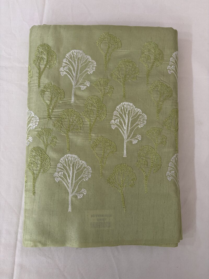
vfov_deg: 67.3
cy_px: 140
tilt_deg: -84.7
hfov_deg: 53.1
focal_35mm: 26
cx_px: 104
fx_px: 209
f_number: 1.6
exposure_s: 1/50
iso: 80
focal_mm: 5.96
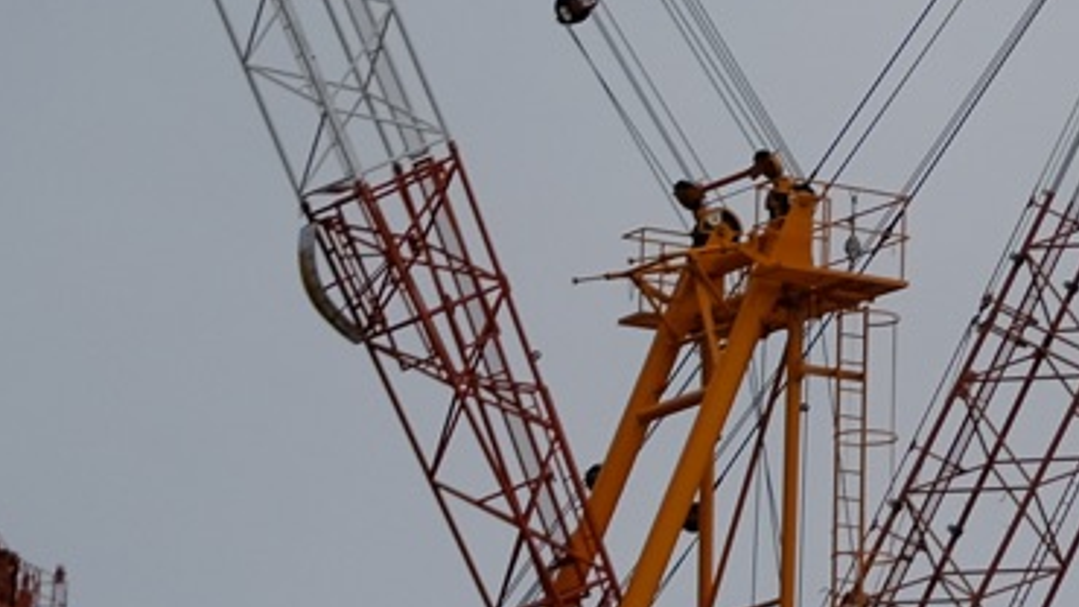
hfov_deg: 5.6
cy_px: 569
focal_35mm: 382
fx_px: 10928
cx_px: 2006
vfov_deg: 3.2
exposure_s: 1/1000
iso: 200
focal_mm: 50
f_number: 2
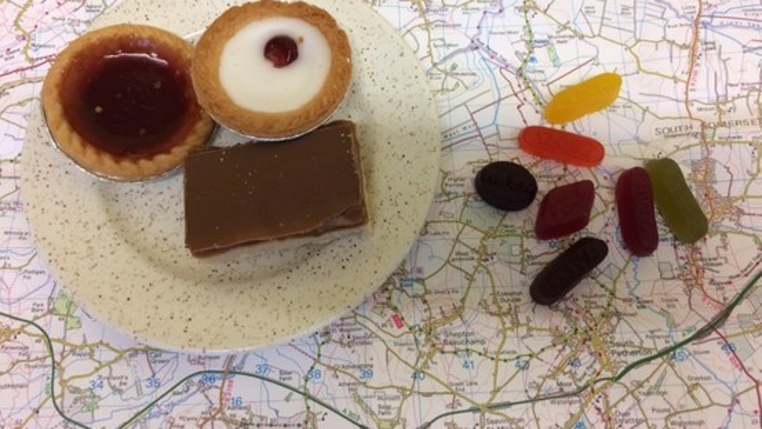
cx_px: 382
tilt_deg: -70.6
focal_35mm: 32
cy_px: 172
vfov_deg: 36.5
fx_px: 647
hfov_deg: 61.0
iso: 64
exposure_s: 1/33
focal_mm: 4.15
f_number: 2.2
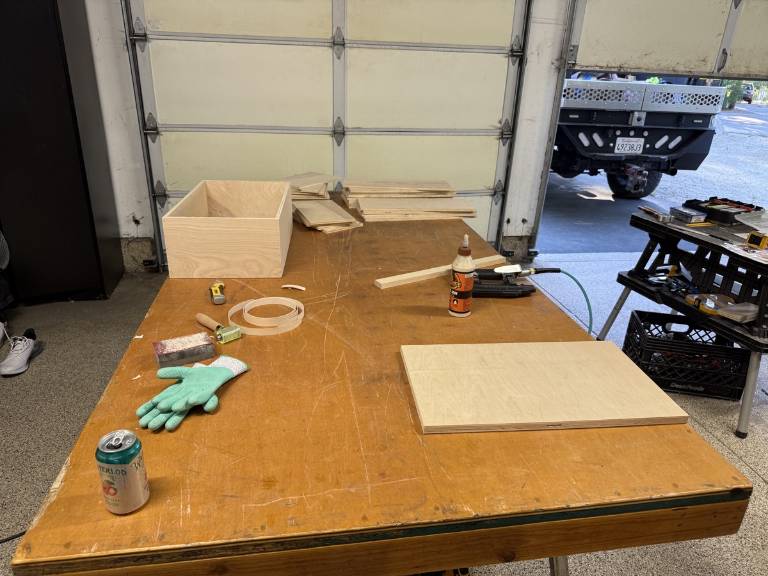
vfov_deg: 56.8
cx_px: 384
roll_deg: -2.3
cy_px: 288
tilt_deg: -23.7
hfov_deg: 71.6
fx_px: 532
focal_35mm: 24
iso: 125
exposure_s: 1/120
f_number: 1.78
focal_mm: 6.76
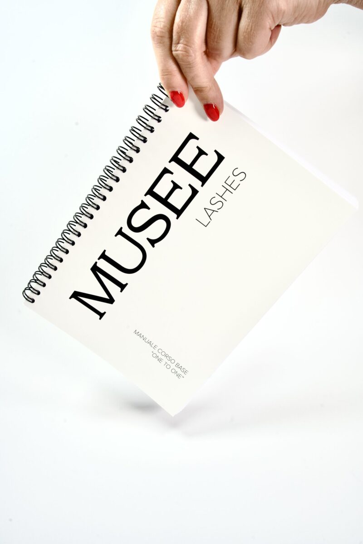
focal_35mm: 35
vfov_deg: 54.4
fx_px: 529
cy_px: 272
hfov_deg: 37.9
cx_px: 182
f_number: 13
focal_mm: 35
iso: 640
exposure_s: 1/160
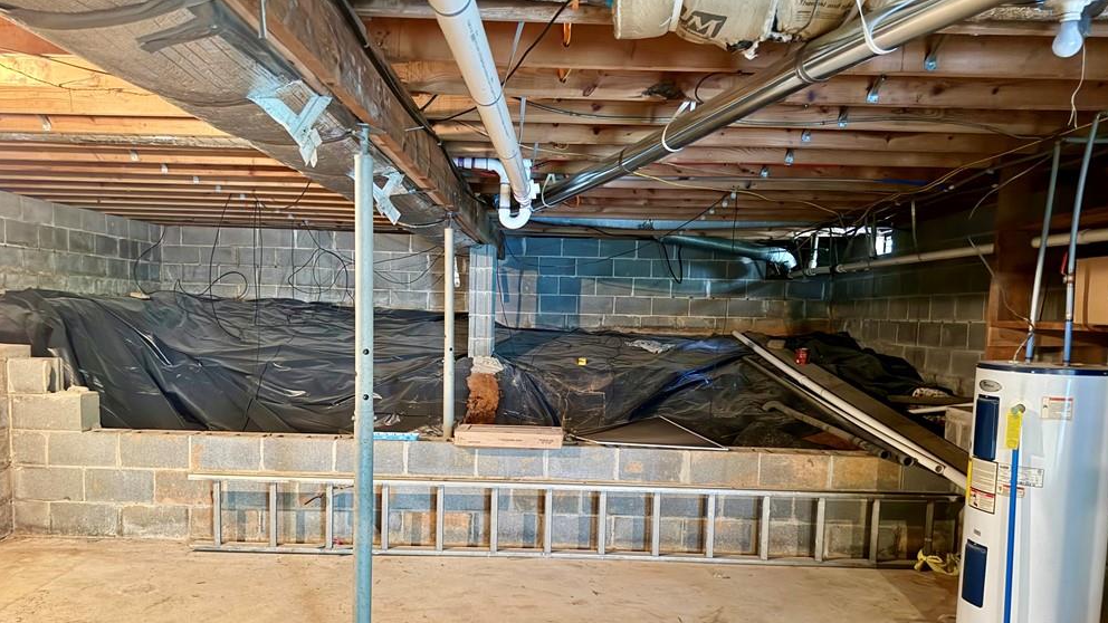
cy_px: 391
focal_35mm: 27
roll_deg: -0.9
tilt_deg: -4.7
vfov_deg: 42.6
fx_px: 793
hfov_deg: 69.9
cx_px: 552
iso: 1600
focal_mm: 6.76
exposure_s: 1/17
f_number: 1.78
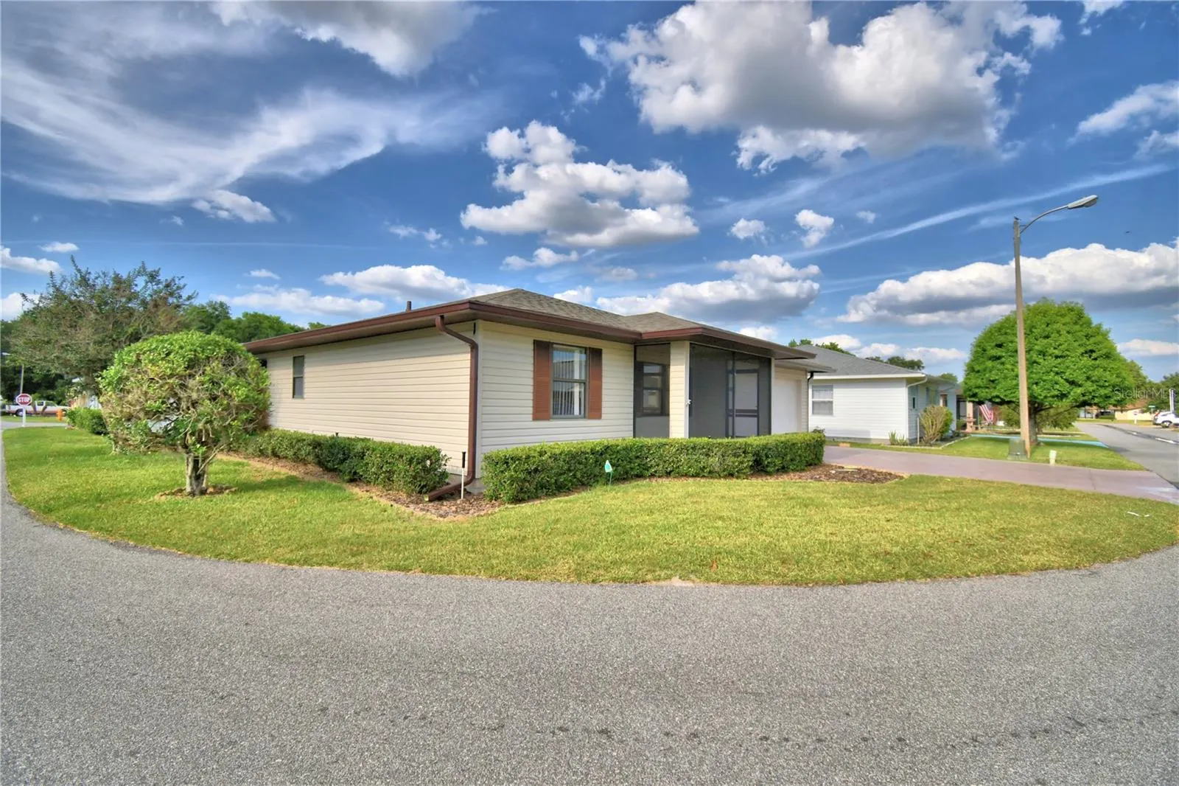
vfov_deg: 77.3
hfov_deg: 100.4
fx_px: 491
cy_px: 393
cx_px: 590
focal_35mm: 15
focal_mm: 10
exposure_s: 1/1250
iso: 100
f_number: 4.5
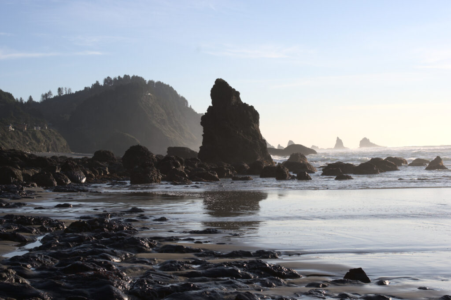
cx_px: 226
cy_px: 150
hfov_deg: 33.4
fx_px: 751
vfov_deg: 22.6
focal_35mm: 60
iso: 200
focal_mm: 40
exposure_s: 1/400
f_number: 8
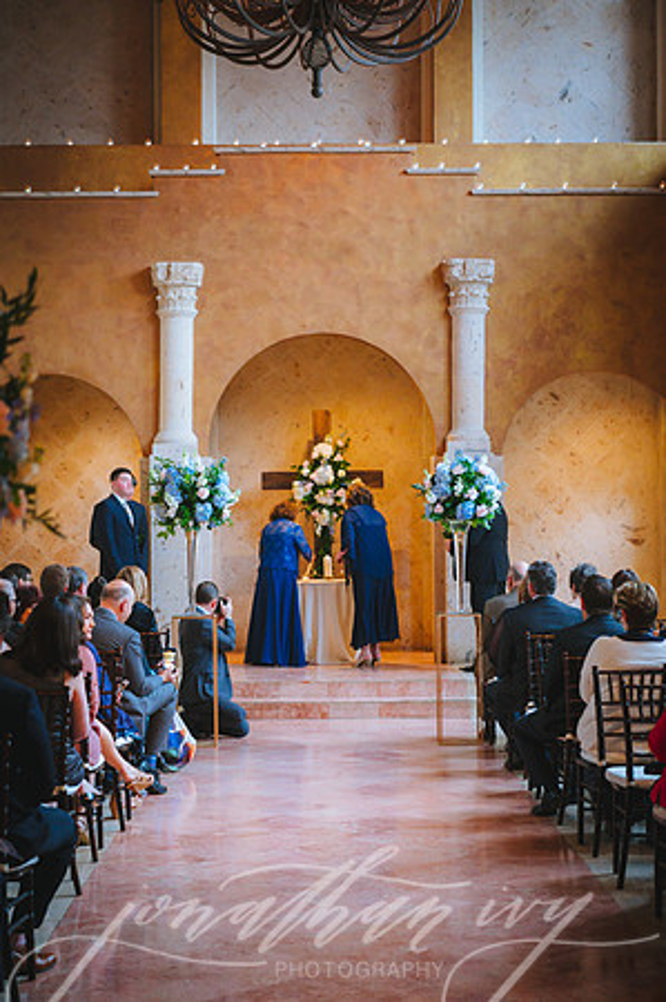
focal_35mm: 70
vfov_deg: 28.9
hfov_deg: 19.4
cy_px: 501
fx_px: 1947
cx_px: 333
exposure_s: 1/160
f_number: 2.8
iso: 2500
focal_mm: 70
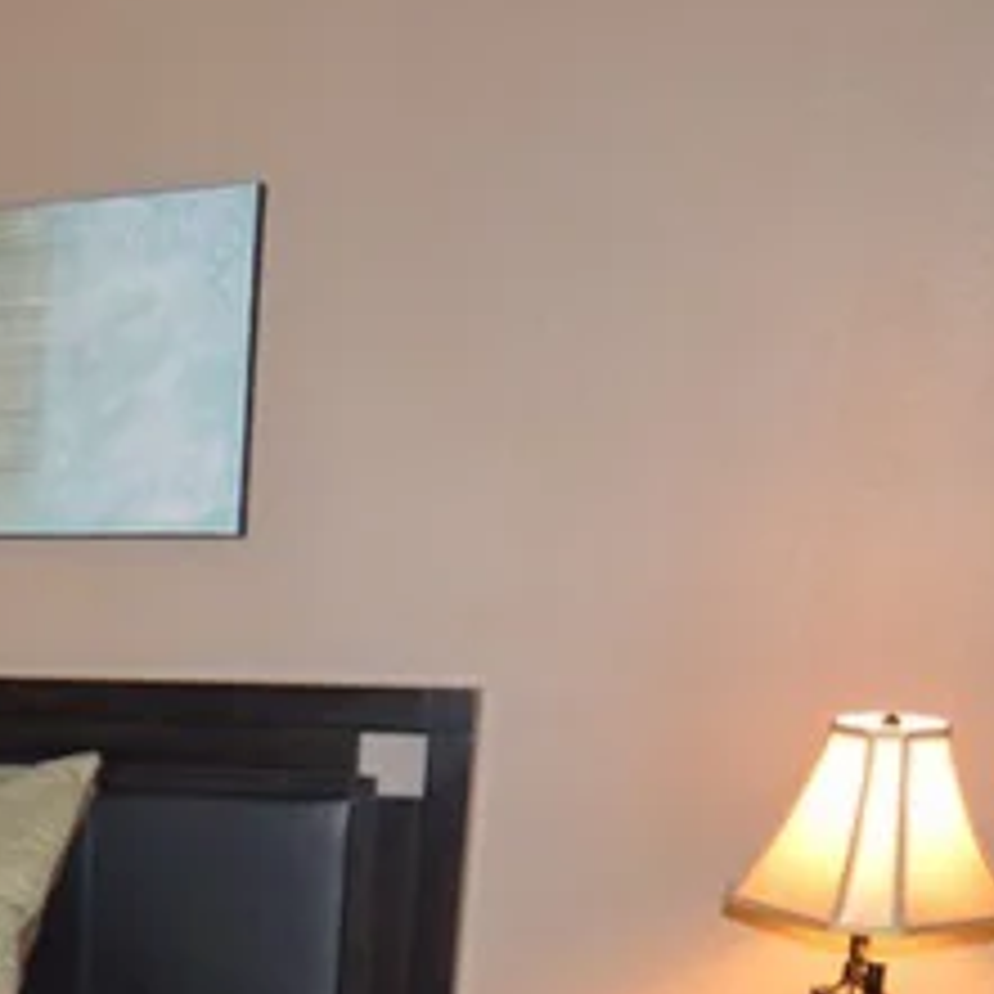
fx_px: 1917
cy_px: 1052
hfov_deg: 24.6
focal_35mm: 59
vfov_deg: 27.0
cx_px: -360
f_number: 3.5
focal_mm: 10
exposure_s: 1/60
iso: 720
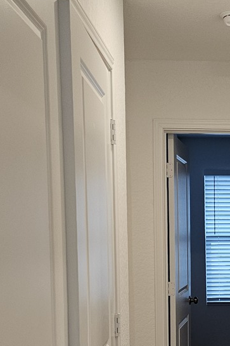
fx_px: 633
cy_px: 300
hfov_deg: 19.9
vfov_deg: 29.5
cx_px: 239
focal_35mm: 66
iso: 160
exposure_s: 1/120
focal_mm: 5
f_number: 1.8
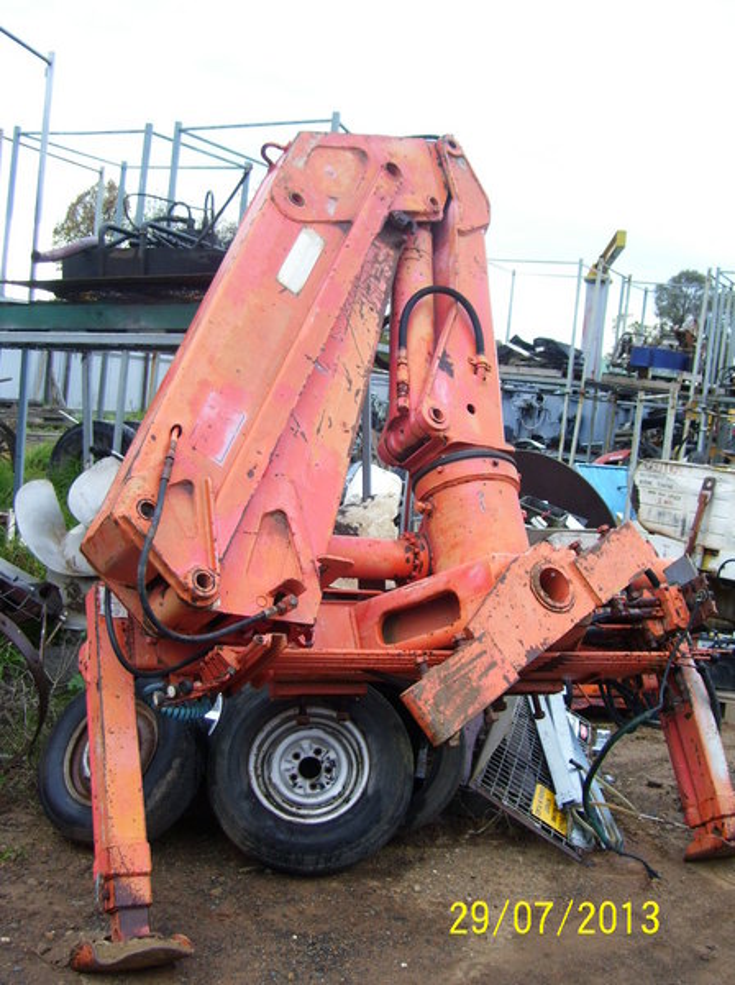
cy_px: 492
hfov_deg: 38.6
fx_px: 1050
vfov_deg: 50.2
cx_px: 368
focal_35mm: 37
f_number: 2.7
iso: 80
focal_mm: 6
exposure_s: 1/60
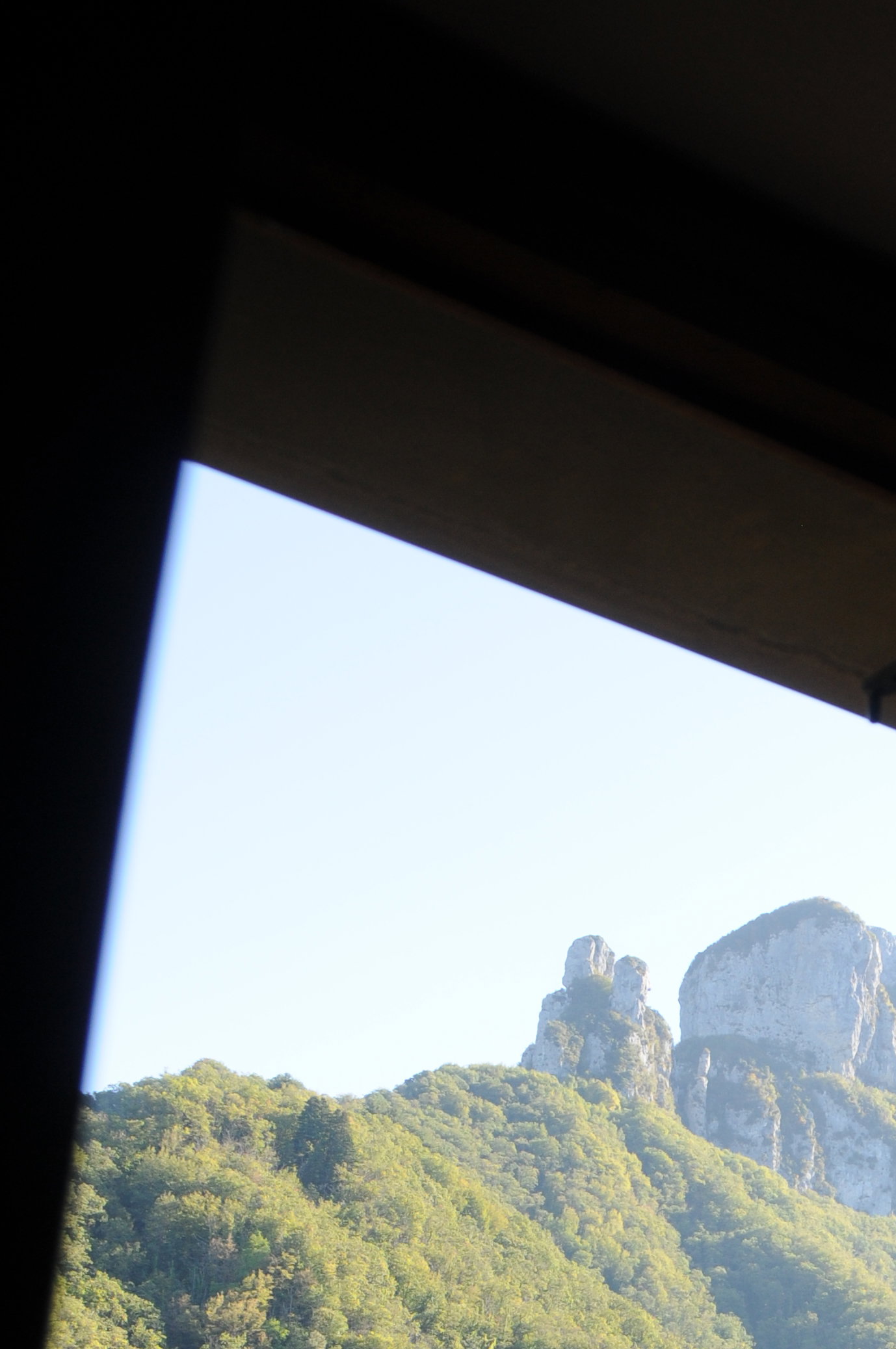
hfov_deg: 21.3
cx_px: 837
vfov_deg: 30.6
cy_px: 1269
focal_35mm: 62
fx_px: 2321
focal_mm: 20
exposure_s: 1/160
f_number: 6.3
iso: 250
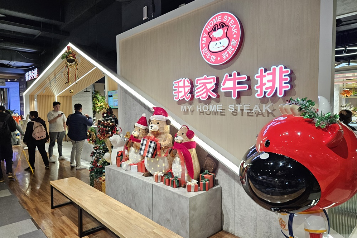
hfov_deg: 73.8
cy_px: 115
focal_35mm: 24
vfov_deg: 53.1
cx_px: 178
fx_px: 238
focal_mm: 5.4
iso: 250
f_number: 1.8
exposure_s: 1/120
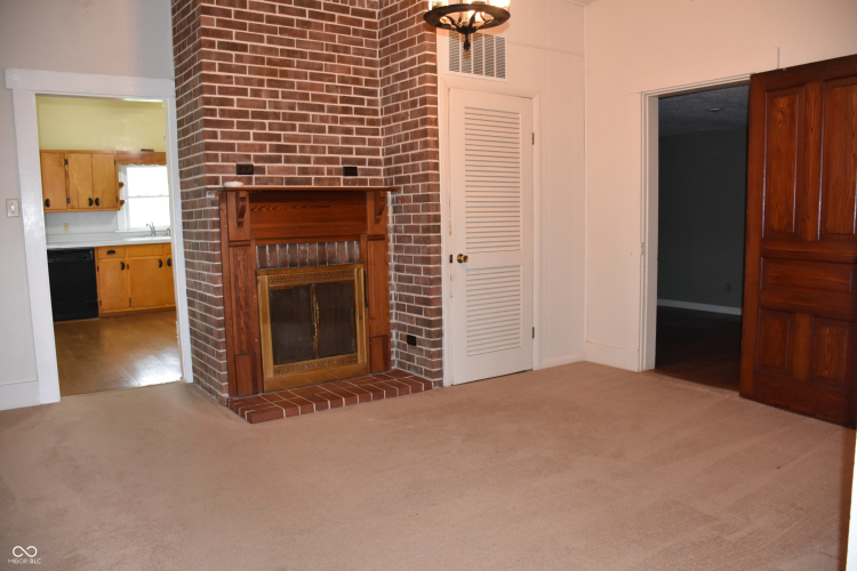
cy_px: 286
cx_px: 428
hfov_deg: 67.4
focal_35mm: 27
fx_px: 643
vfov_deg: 47.9
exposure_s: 1/60
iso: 1250
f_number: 3.5
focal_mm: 18
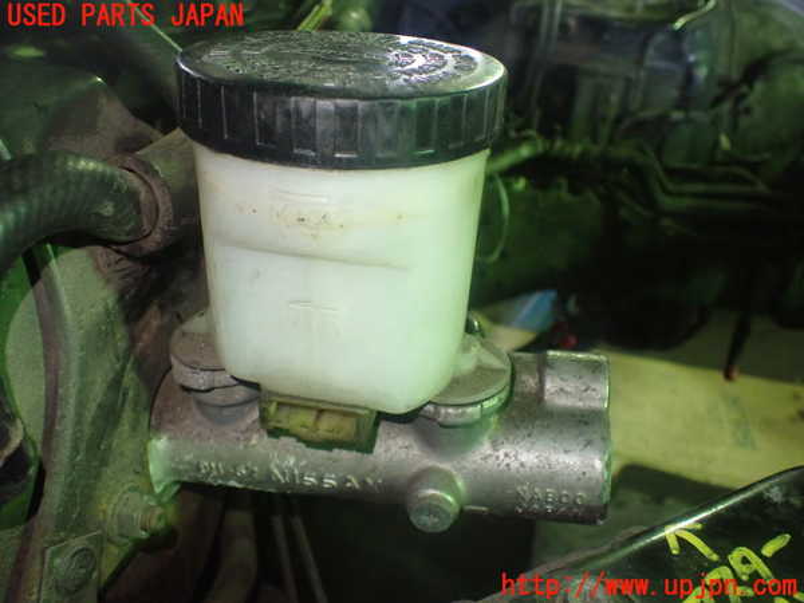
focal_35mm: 30
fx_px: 697
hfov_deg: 60.0
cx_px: 402
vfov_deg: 46.8
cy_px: 302
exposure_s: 1/80
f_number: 2.3
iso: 800
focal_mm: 5.4
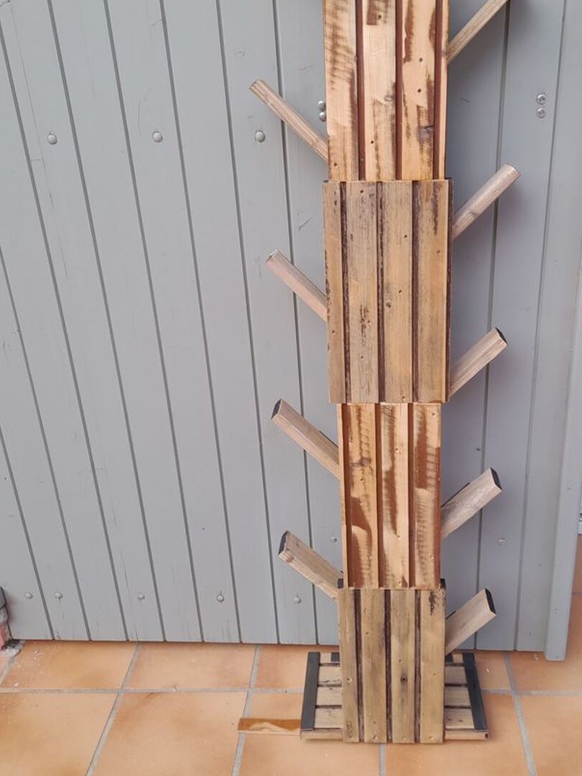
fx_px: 695
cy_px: 326
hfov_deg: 45.2
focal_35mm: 31
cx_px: 348
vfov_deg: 58.1
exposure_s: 1/100
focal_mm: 4.6
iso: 20
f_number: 2
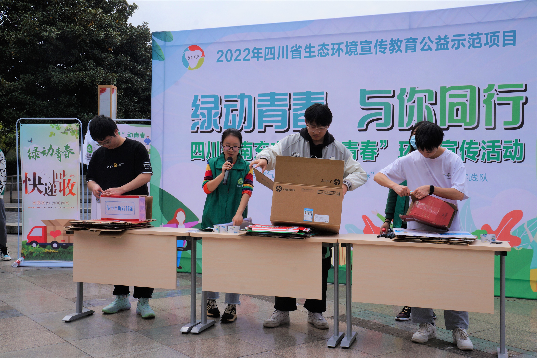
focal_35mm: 38
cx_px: 268
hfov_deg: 51.3
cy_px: 179
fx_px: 559
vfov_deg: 35.5
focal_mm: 25
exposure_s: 1/100
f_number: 16
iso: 100
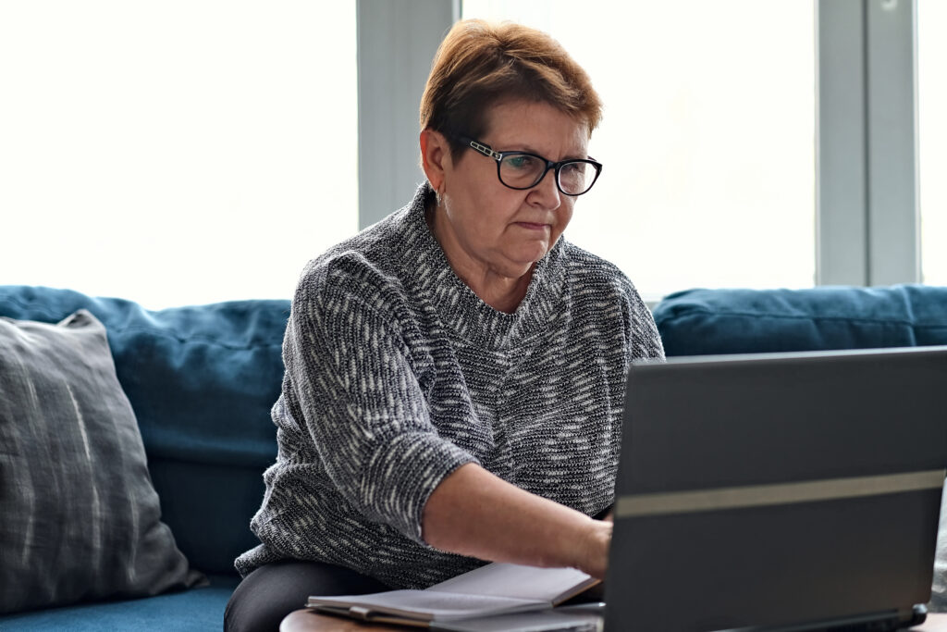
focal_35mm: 84
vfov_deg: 16.3
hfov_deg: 24.2
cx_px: 474
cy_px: 316
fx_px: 2210
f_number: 2.2
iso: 250
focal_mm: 56
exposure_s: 1/125
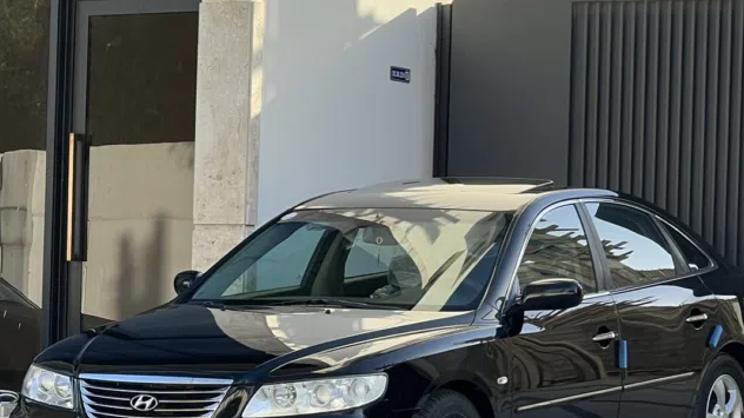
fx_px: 1676
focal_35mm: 85
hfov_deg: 25.0
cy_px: 151
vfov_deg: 14.2
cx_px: 376
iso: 32
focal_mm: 9
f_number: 2.8
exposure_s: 1/124
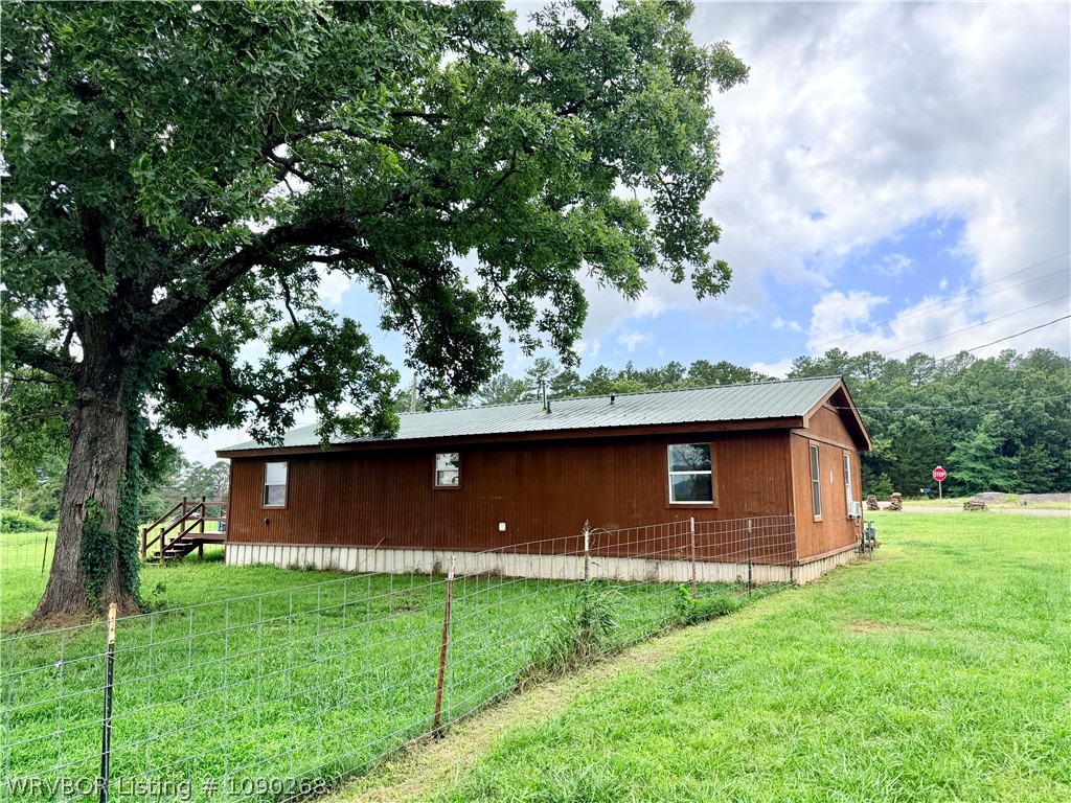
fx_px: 743
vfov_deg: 56.8
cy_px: 402
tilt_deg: +7.1
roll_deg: +0.4
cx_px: 536
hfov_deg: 71.6
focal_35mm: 24
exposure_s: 1/1553
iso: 100
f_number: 1.78
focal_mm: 6.76
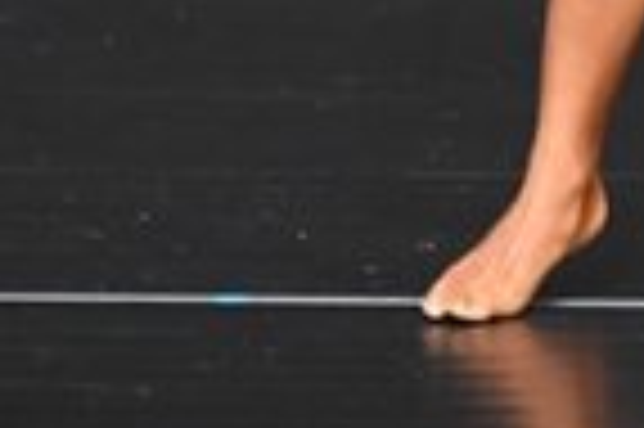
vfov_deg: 0.8
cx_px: 943
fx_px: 30483
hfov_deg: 1.2
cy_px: -653
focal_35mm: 1706
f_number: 5.6
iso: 2500
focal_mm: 210
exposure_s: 1/400
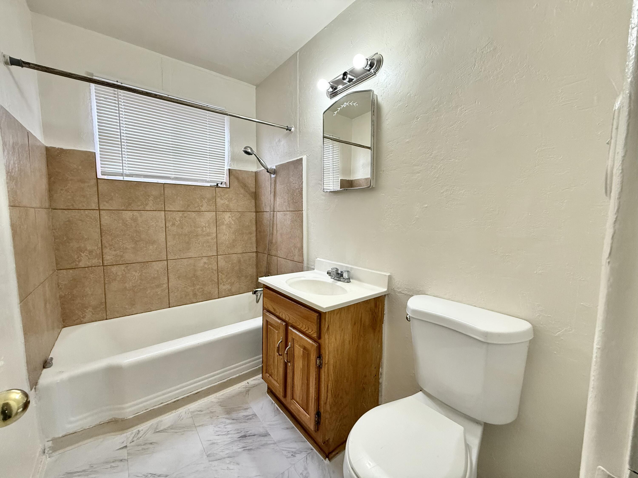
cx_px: 319
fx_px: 258
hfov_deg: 102.1
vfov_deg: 85.7
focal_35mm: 14
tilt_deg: -5.5
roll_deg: +0.3
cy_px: 239
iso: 320
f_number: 2.2
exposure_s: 1/120
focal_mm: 2.22
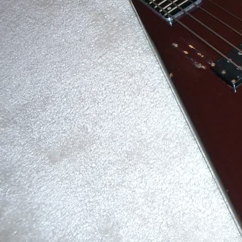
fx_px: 577
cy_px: 42
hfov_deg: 23.1
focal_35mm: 73
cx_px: 212
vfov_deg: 23.3
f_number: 2.6
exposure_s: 1/40
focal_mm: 5.8
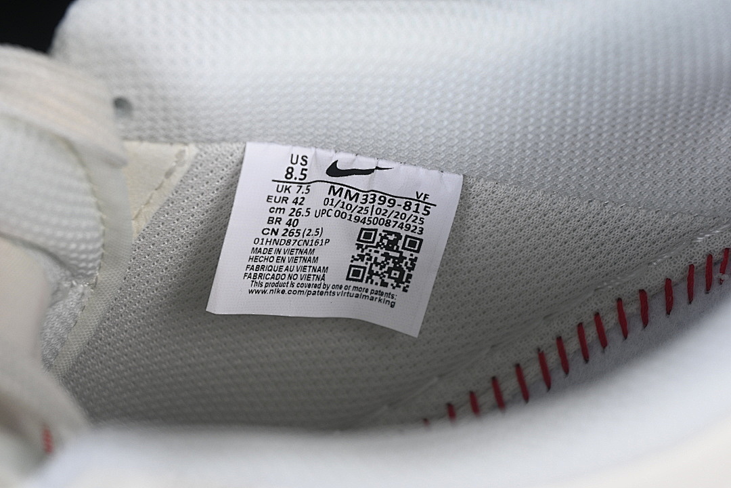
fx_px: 1523
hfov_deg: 27.0
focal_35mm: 75
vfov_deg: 18.2
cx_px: 366
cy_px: 244
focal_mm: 50
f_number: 7.1
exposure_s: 1/80
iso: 160
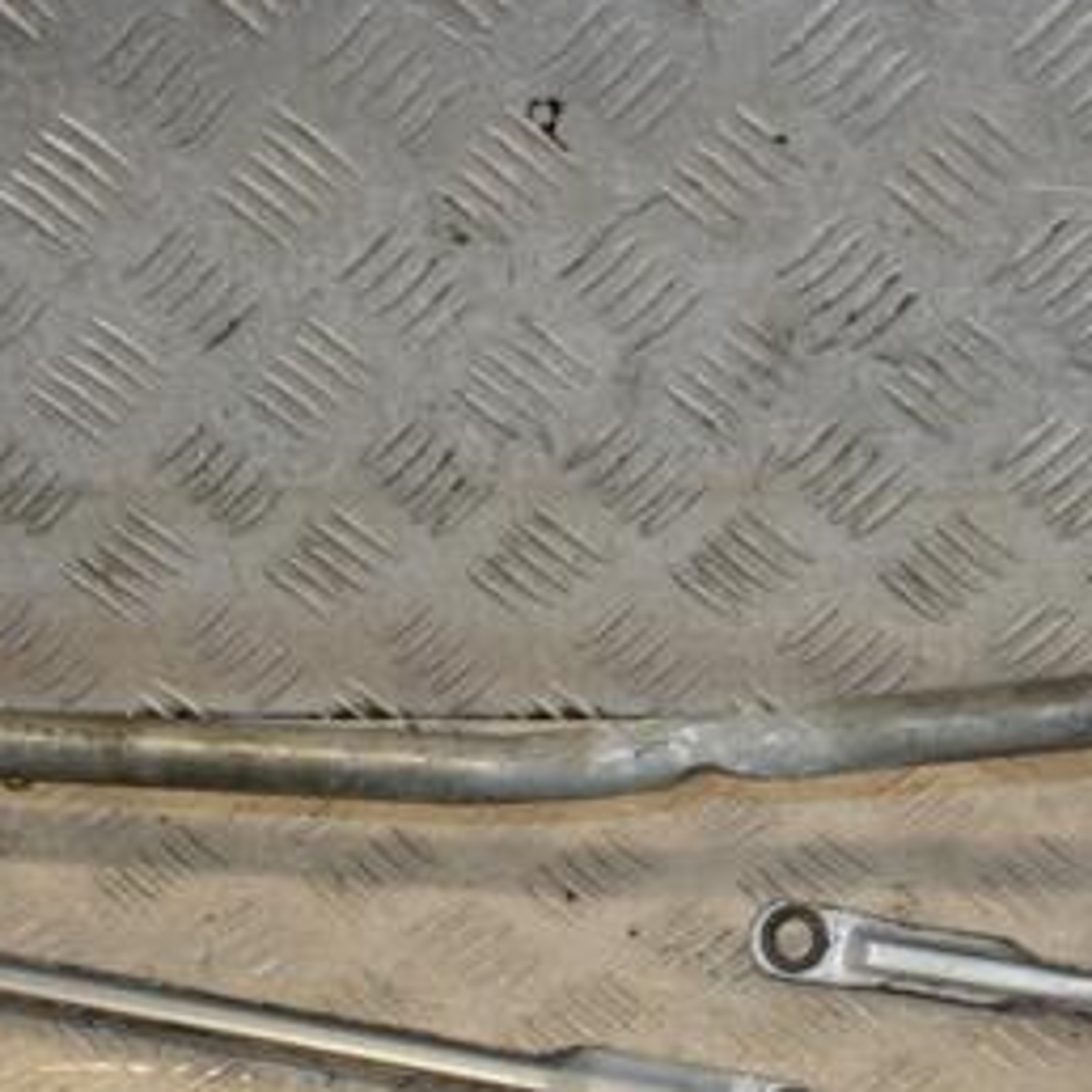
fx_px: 3391
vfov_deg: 18.2
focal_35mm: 95
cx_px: 550
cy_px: 796
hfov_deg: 18.3
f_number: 6.3
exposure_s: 1/200
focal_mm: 32
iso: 800
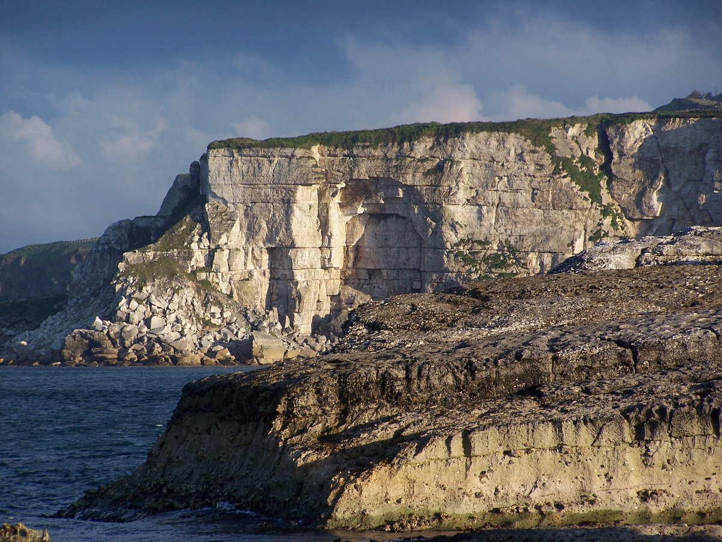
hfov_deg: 8.3
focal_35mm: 238
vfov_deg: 6.2
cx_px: 361
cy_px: 271
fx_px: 4964
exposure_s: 1/640
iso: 80
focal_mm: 39.5
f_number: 3.3
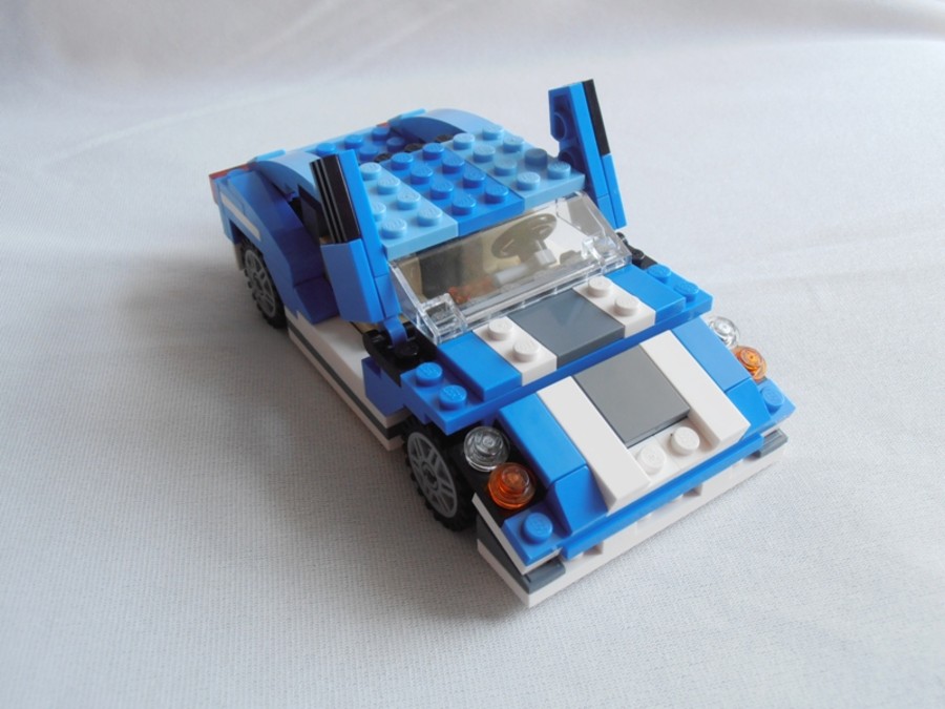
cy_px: 354
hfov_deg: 50.1
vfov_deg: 38.7
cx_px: 472
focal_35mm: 37
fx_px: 1010
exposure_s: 1/80
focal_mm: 6.61
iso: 80
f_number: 3.9
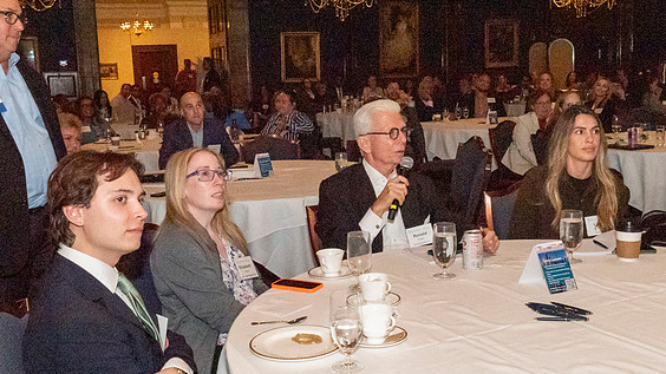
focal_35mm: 42
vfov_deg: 28.3
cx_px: 341
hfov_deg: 48.4
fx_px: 742
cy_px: 193
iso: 20000
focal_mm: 26
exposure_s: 1/160
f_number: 18
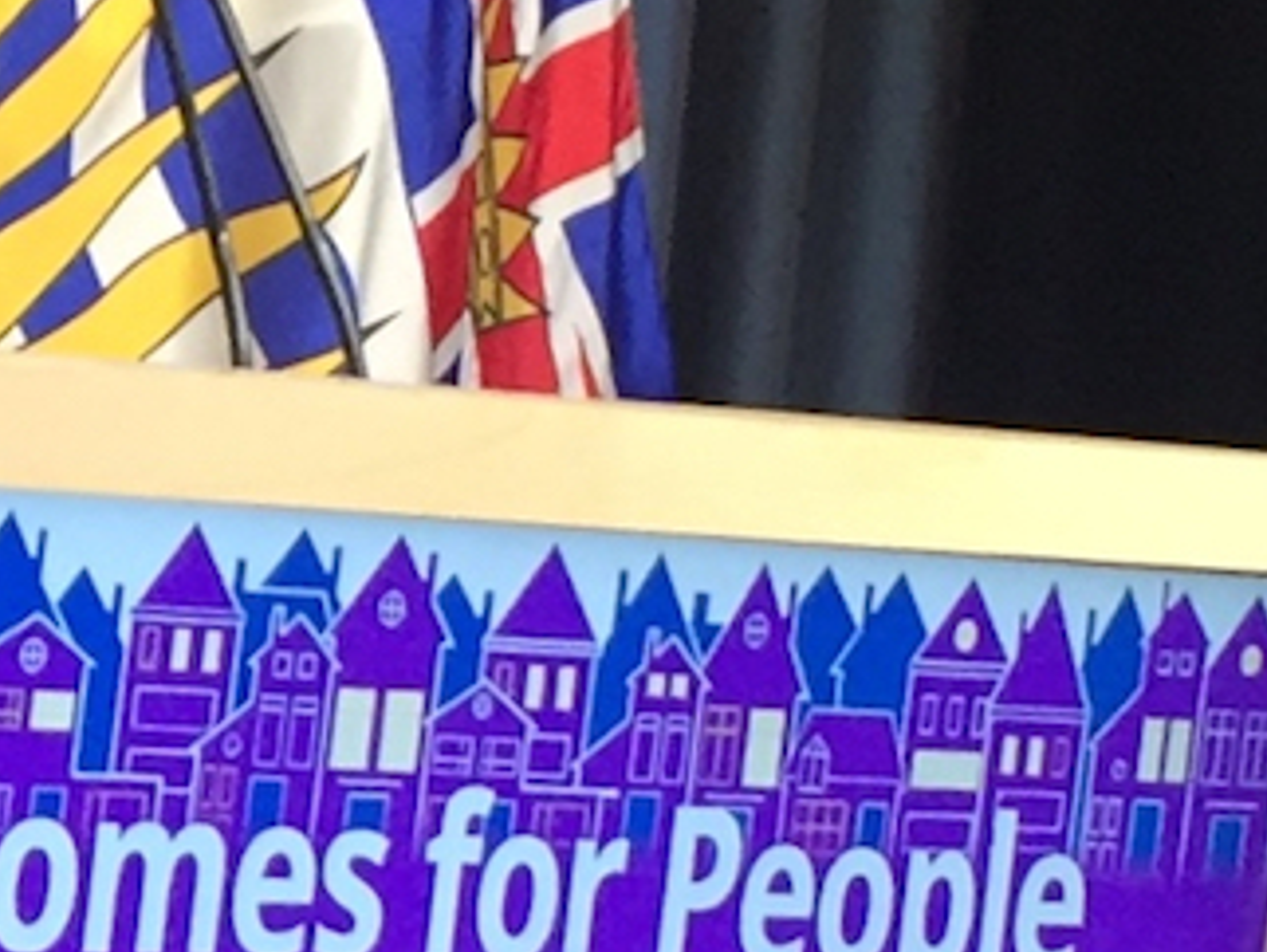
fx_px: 3297
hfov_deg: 20.9
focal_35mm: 90
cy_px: -157
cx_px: -47
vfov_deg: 15.9
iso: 40
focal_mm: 4.15
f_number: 2.2
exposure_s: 1/30
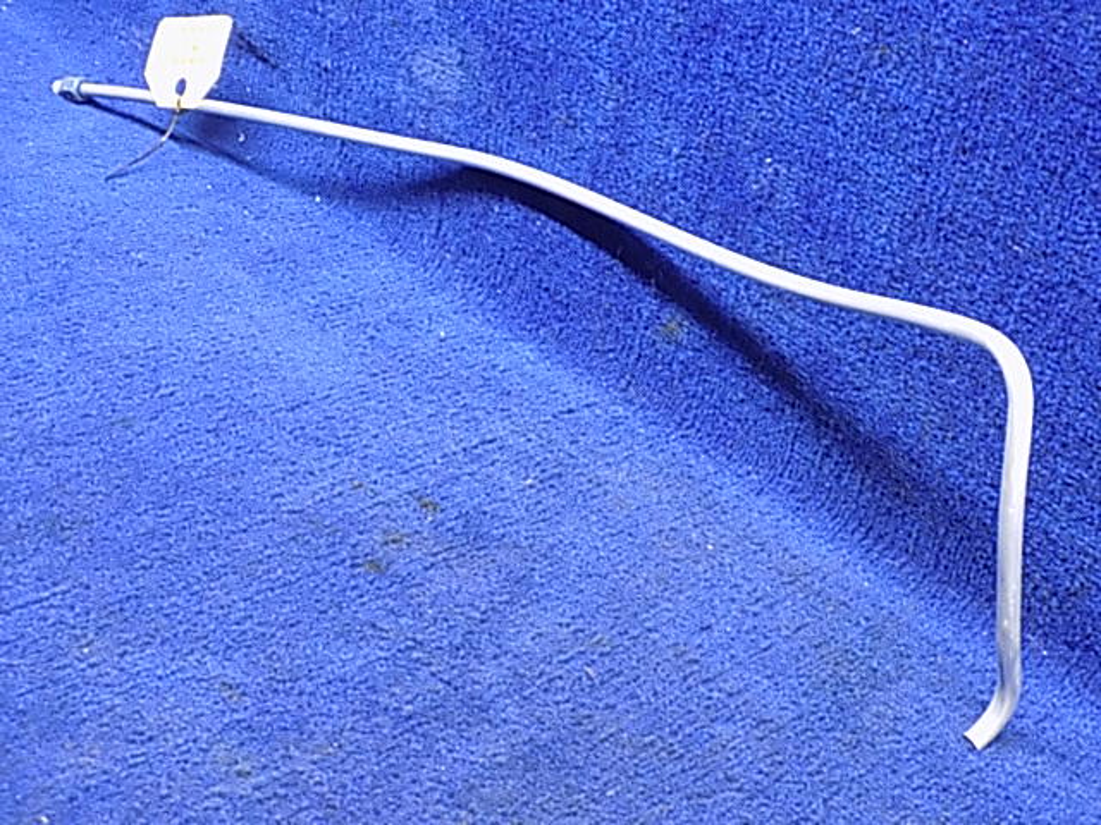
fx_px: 1463
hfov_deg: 41.2
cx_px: 550
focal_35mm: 46
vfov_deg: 31.5
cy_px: 412
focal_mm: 8.1
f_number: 3.7
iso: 400
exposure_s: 1/5
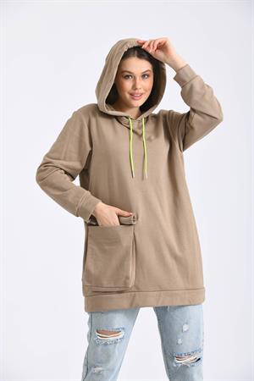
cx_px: 127
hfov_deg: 9.8
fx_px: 1482
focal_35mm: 140
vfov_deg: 14.7
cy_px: 190
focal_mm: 140
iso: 100
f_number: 9
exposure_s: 1/160
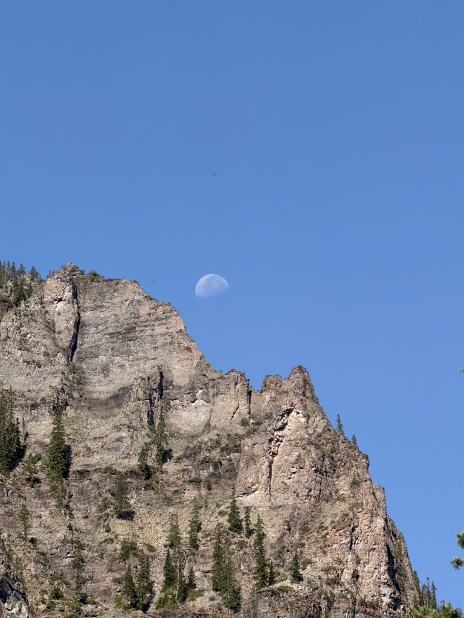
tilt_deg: +24.9
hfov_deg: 7.4
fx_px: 3574
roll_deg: +1.0
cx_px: 232
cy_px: 309
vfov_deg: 9.9
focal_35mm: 200
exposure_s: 1/639
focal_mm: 16.89
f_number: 2.8
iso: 32
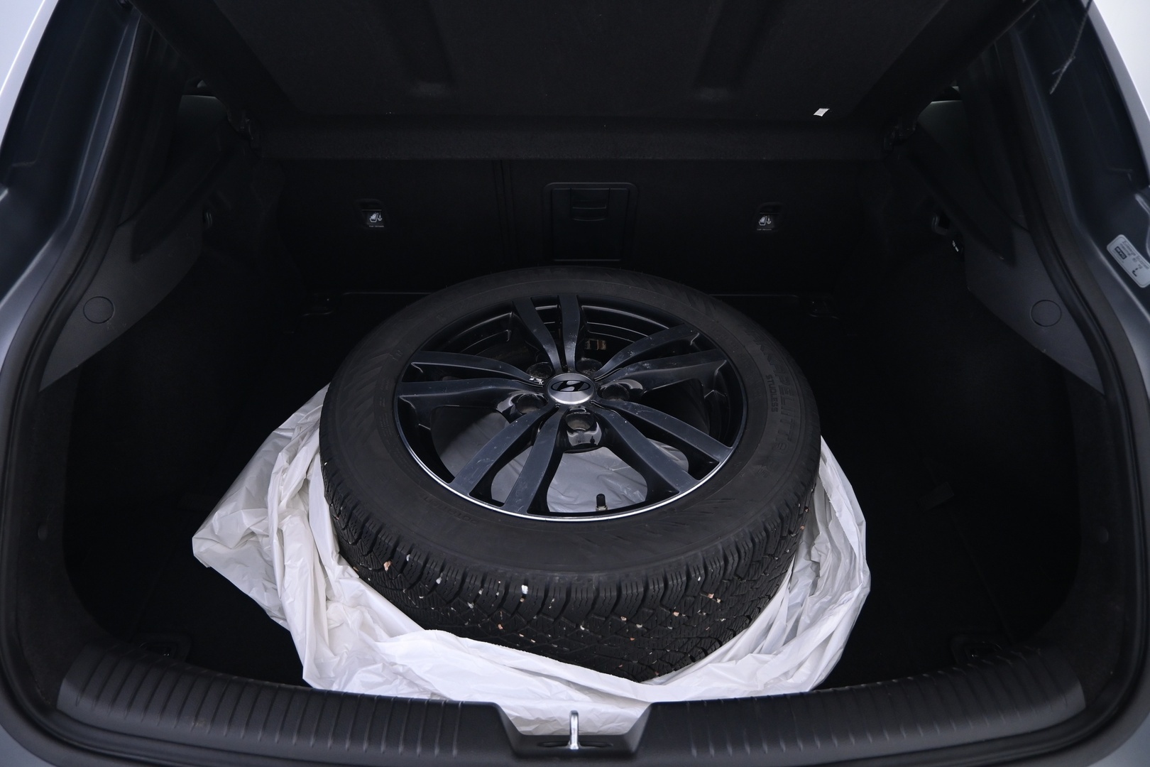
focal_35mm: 24
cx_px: 575
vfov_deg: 53.1
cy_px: 384
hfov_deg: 73.7
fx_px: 767
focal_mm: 16
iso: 1000
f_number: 3.5
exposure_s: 1/13
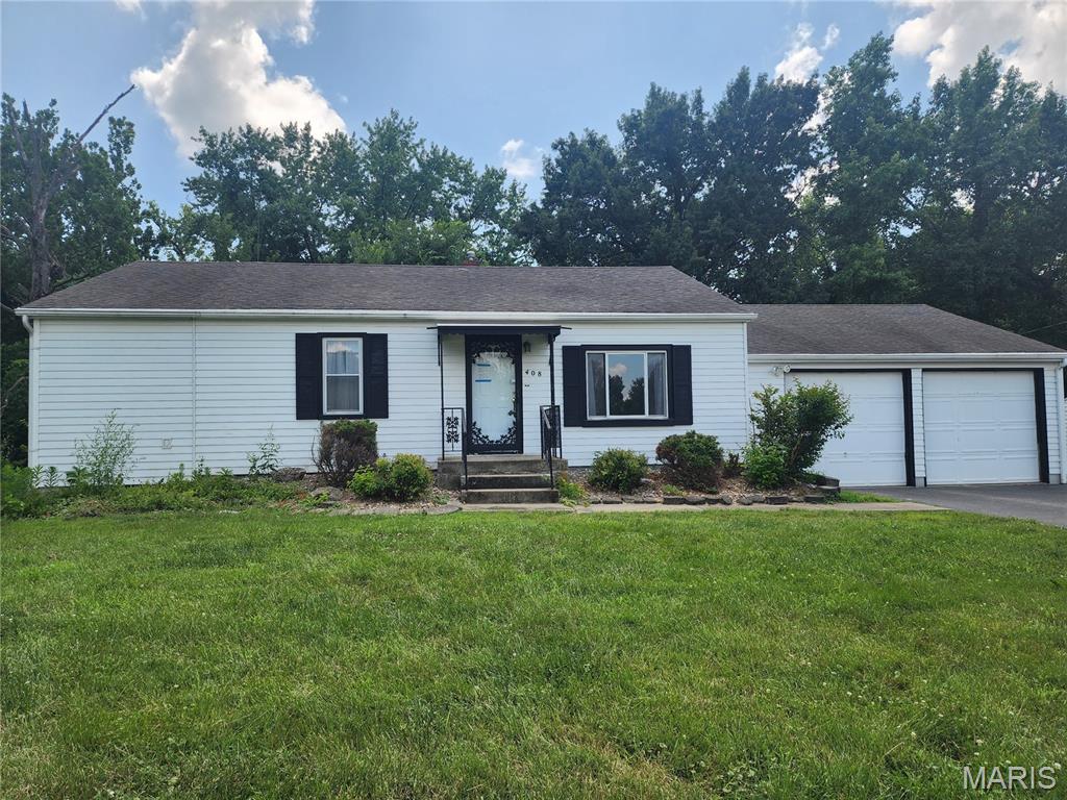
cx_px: 534
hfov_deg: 73.9
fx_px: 709
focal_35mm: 23
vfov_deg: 58.9
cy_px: 400
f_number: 1.8
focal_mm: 6.4
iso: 12
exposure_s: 1/754
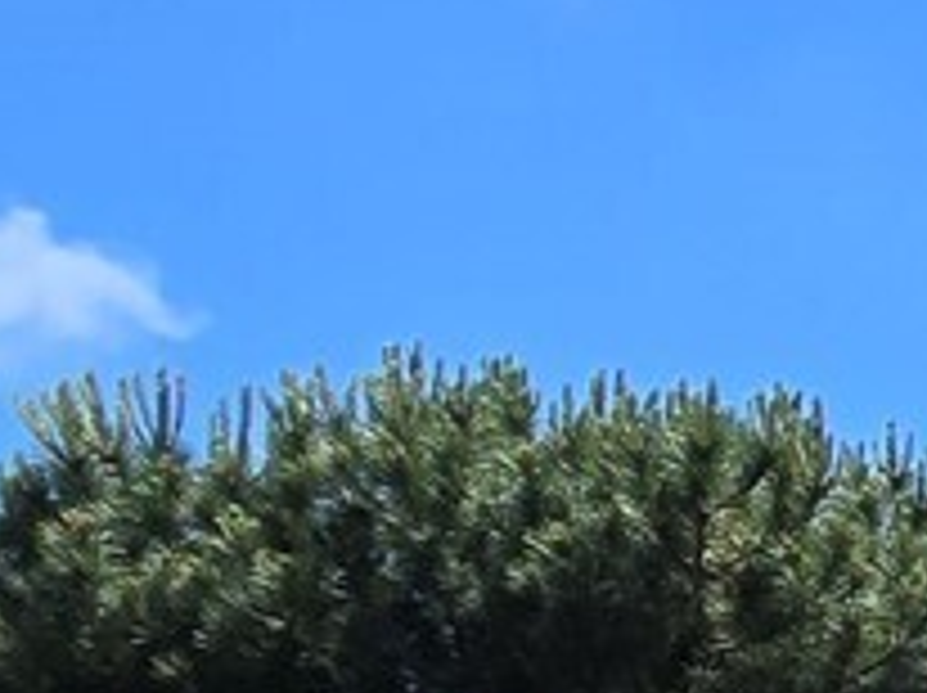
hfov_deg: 12.2
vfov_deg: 12.8
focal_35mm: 101
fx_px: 2702
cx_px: 2578
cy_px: 1377
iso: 50
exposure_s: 1/1829
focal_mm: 2.2
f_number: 2.2
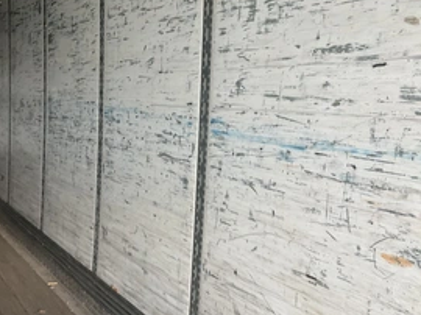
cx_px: 198
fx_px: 523
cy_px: 161
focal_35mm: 43
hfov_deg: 43.9
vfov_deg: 33.5
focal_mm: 3
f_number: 1.8
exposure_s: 1/121
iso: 64
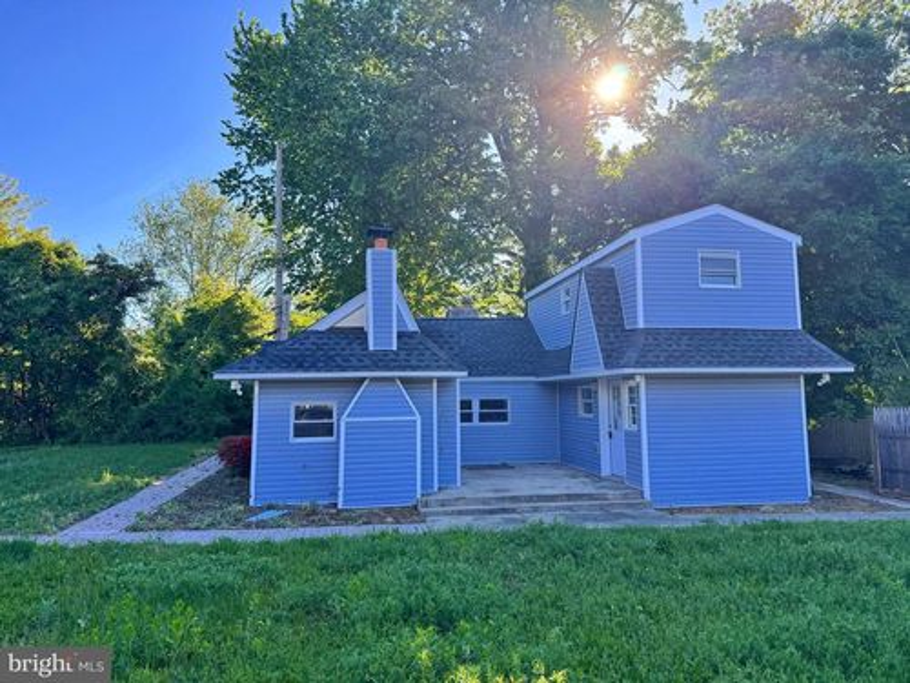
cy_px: 342
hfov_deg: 71.6
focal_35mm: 24
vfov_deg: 56.8
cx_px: 455
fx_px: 631
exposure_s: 1/1059
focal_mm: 6.76
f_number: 1.78
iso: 80
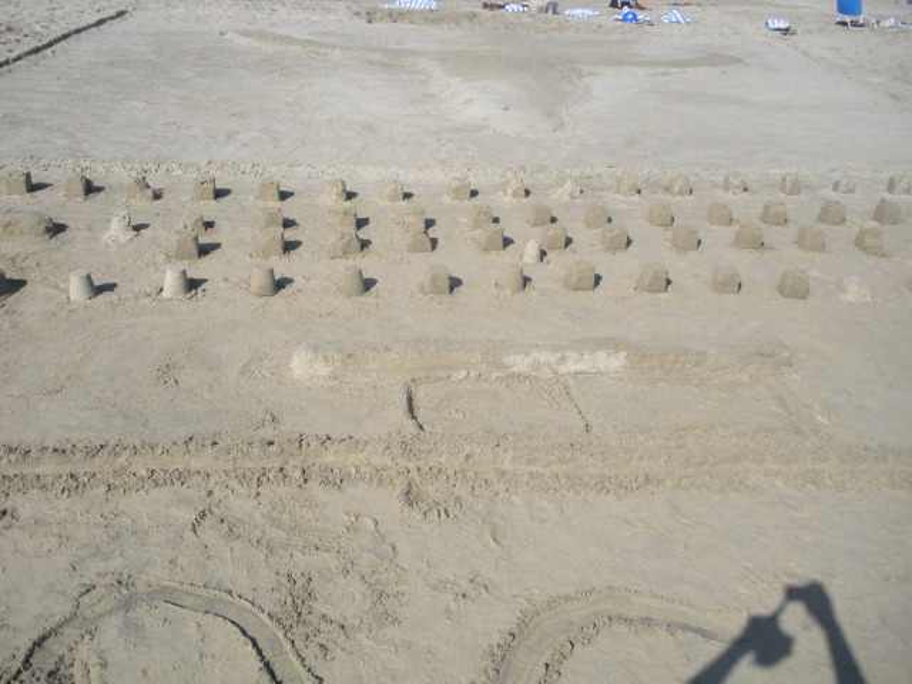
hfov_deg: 51.4
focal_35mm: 36
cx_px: 456
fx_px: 948
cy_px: 342
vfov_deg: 39.7
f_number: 3.5
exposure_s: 1/801
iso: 64
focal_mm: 6.3
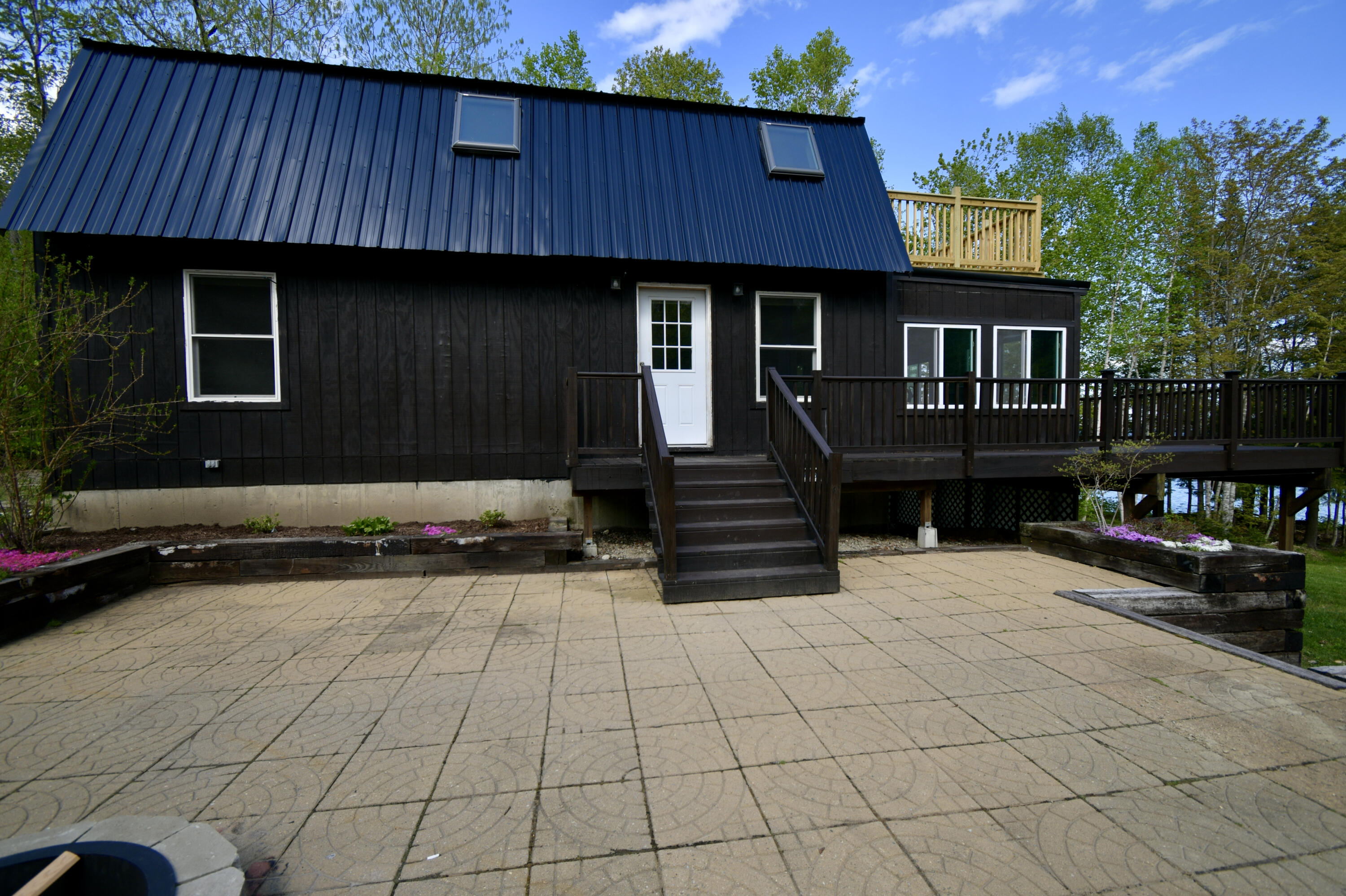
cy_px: 448
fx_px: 561
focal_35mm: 15
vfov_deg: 77.3
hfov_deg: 100.4
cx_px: 673
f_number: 5
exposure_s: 1/400
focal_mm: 10
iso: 64
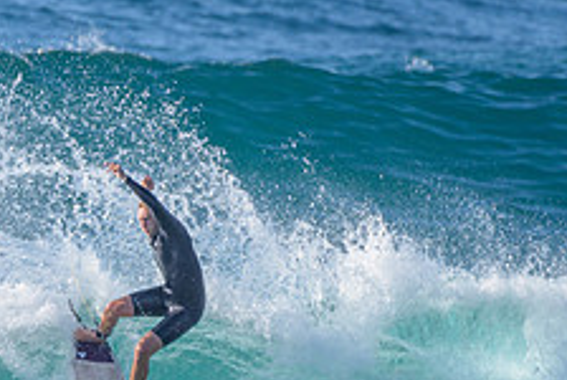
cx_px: 80
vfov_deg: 0.9
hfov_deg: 1.3
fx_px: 25012
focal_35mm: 1586
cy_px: 431
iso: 180
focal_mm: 500
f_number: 5.6
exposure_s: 1/2000
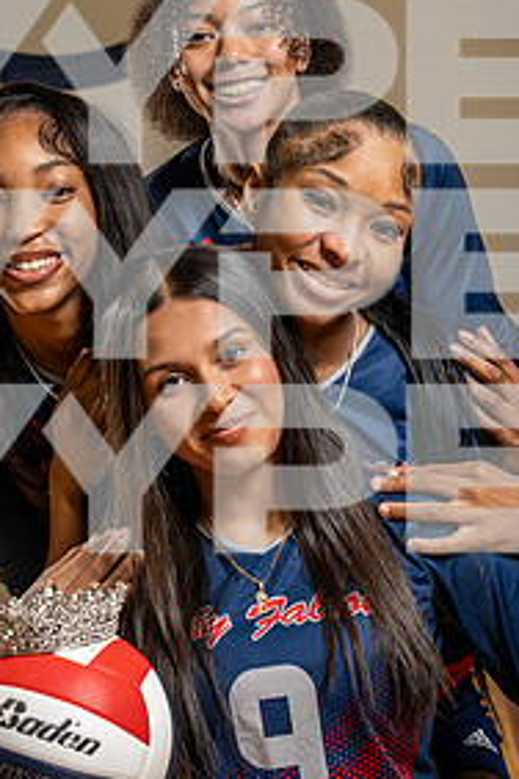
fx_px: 2206
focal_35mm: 102
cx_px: 188
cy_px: 276
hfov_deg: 13.4
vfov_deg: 20.0
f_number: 8
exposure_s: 1/250
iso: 320
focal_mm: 64
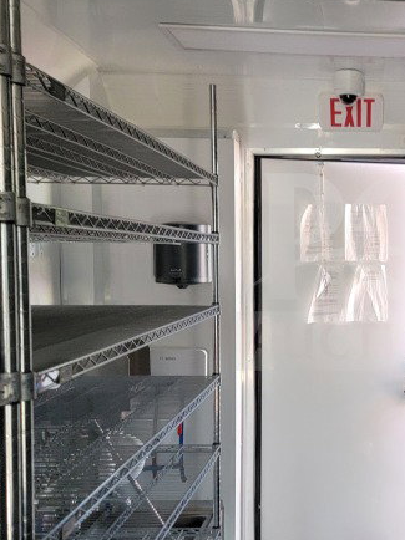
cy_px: 272
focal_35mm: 45
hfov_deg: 30.5
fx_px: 703
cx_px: 375
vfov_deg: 42.1
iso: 250
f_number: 1.8
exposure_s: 1/120
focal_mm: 6.7
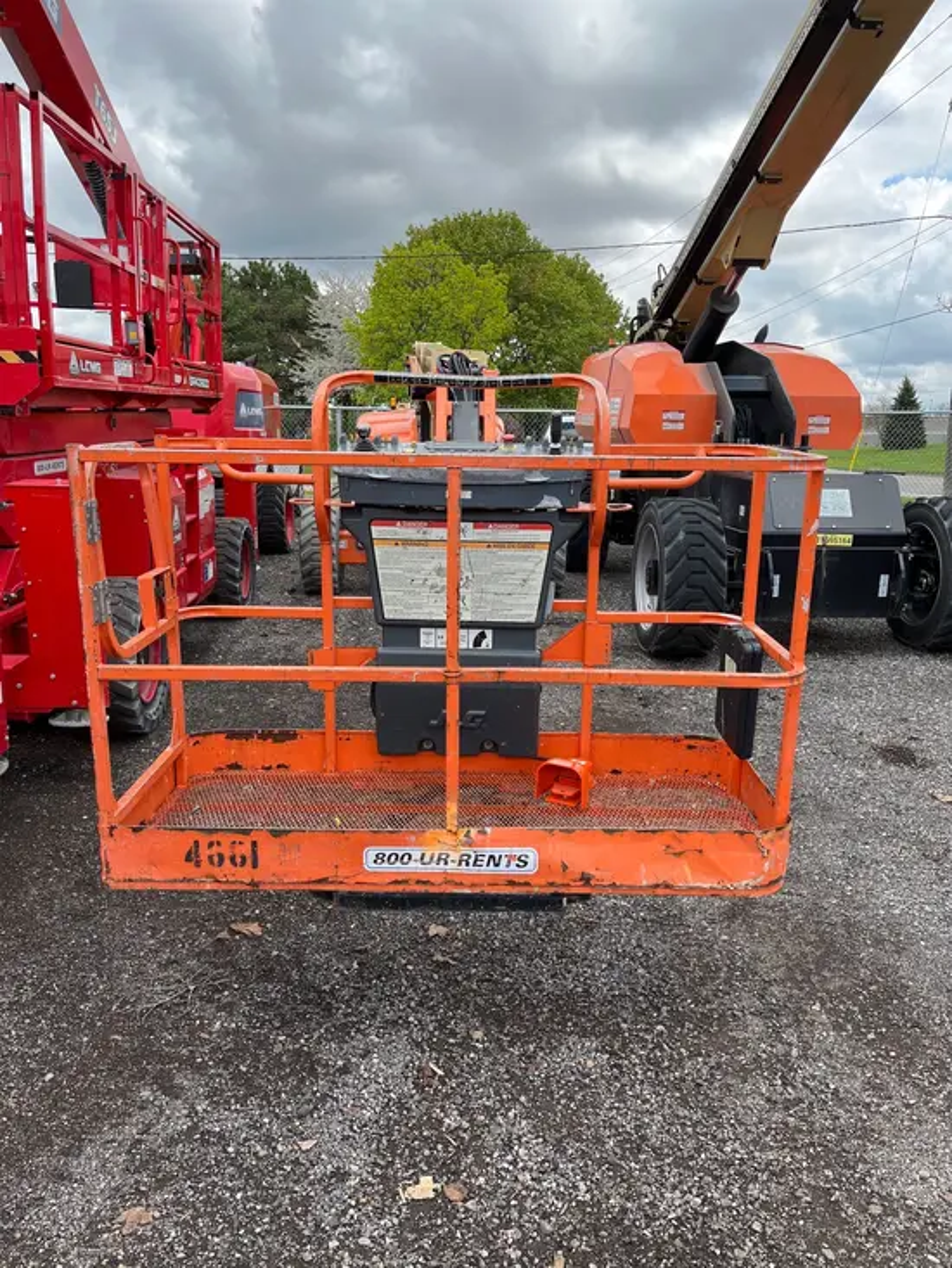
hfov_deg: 53.1
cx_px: 476
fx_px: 953
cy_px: 634
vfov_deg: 67.3
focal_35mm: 26
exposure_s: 1/1294
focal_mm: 5.1
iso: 50
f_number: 1.6
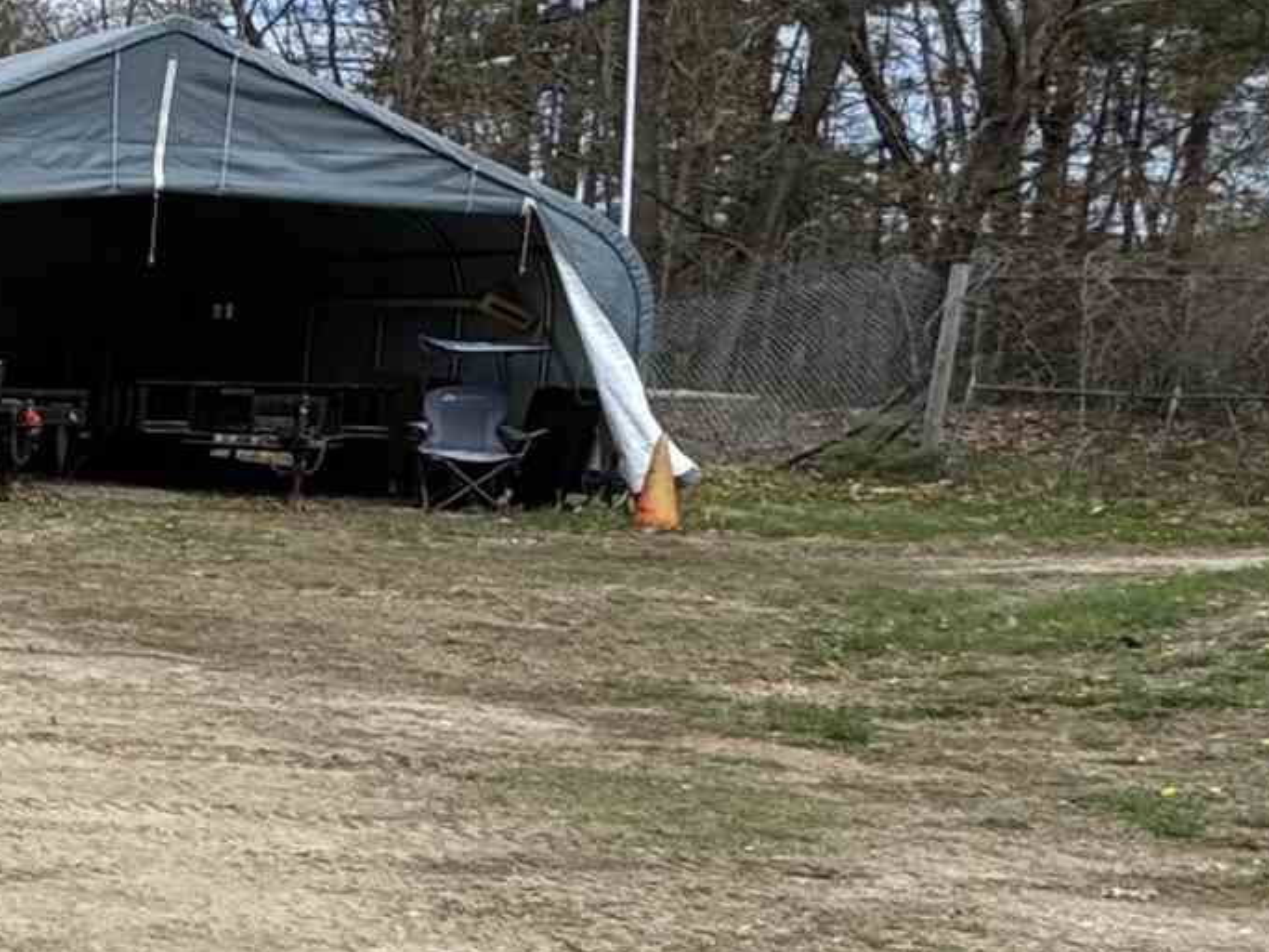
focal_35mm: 63
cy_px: 559
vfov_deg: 23.3
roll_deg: +3.2
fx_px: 2309
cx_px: -1351
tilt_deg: -6.7
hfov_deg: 18.3
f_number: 2.2
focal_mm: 2.22
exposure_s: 1/1178
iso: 50
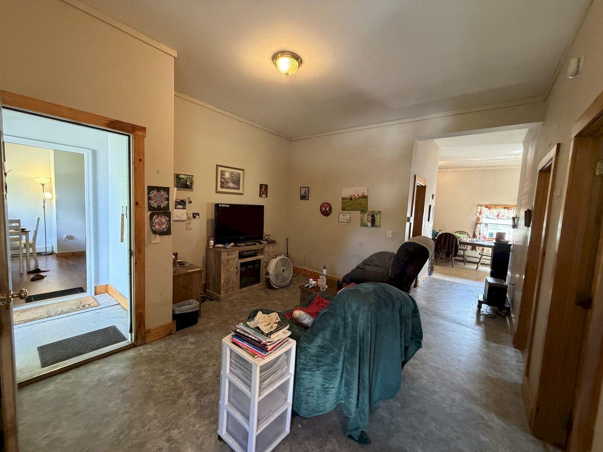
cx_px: 302
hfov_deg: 102.1
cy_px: 226
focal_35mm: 14
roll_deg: -3.7
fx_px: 244
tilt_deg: -4.6
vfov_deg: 85.7
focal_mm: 2.22
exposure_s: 1/60
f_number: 2.2
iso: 500
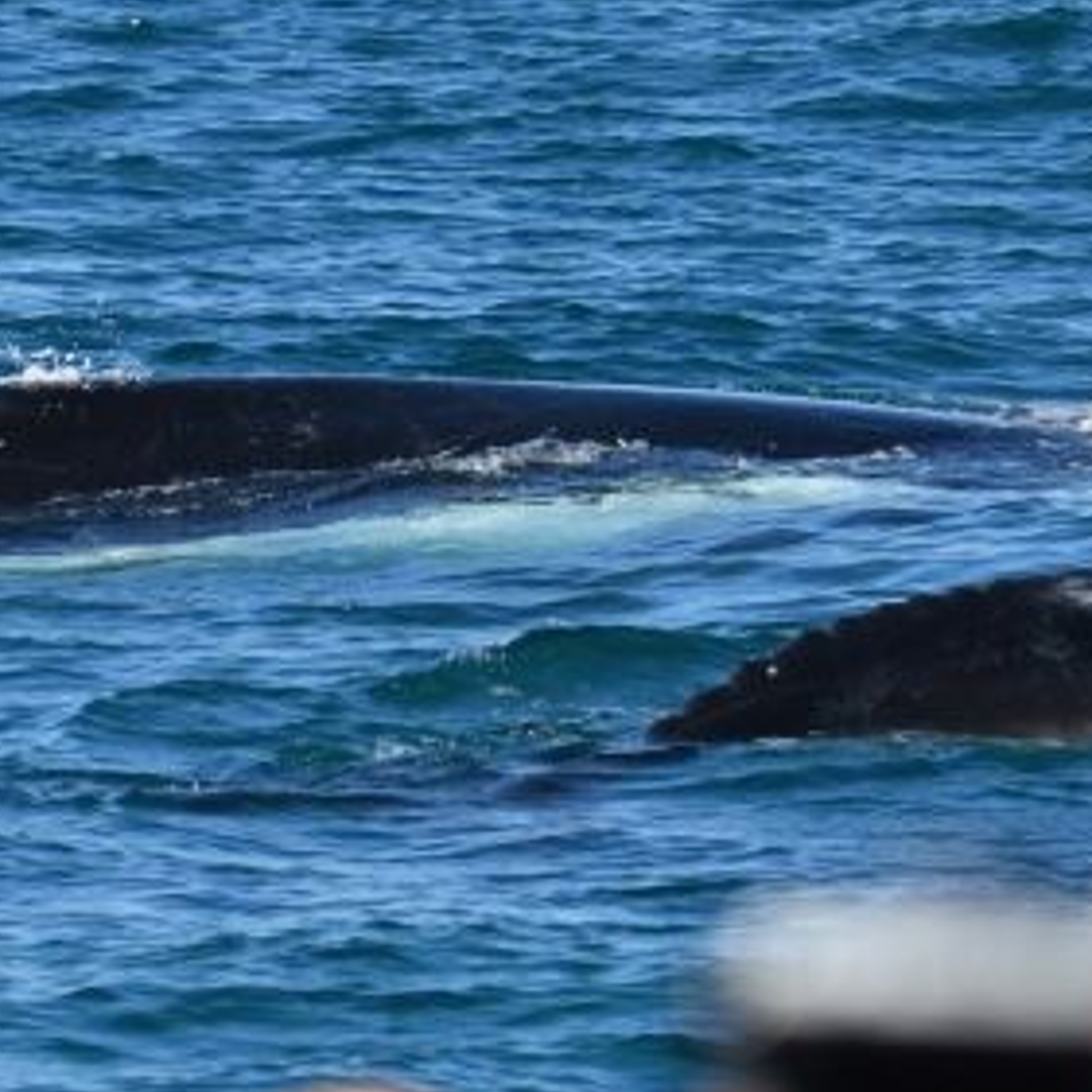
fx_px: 15133
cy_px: 713
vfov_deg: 4.1
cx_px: 435
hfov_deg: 4.1
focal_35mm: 424
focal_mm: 175
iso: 1100
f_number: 5.3
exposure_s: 1/8000
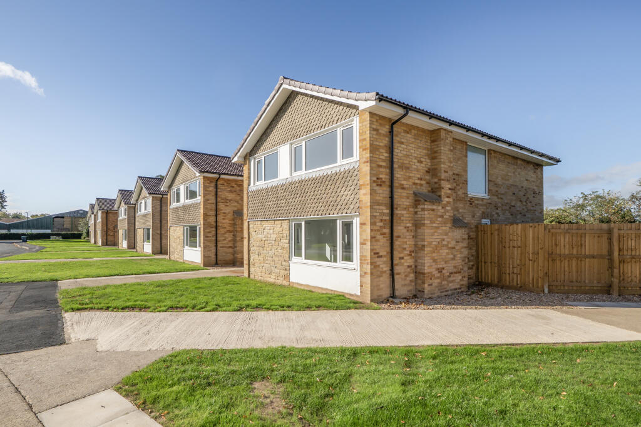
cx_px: 320
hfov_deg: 90.0
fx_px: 321
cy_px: 214
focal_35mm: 18
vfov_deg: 67.4
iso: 200
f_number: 8
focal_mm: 12
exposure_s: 1/1000
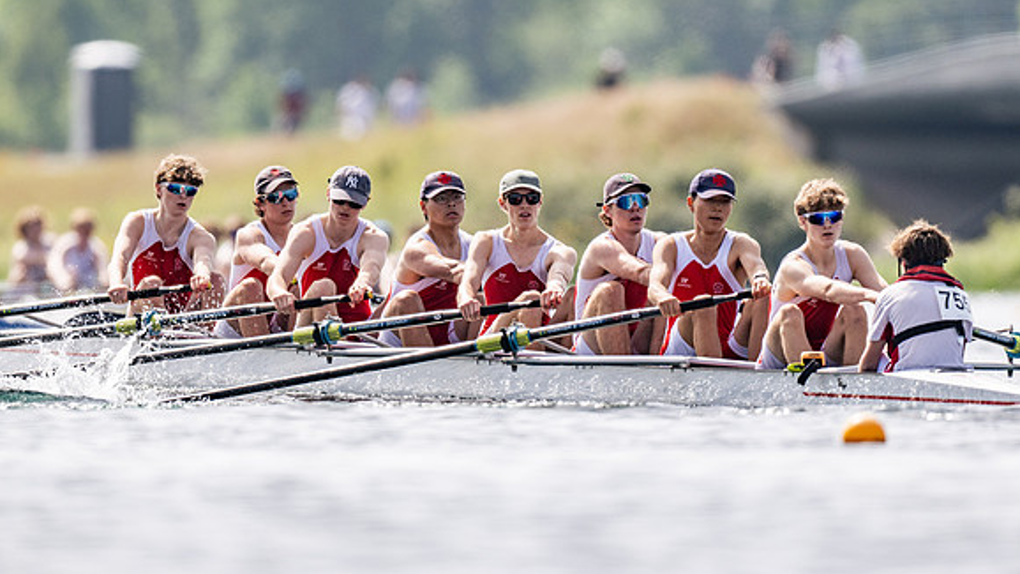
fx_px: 25583
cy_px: 281
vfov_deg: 1.3
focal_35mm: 946
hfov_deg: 2.3
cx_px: 510
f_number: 4
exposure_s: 1/2500
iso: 160
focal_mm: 600
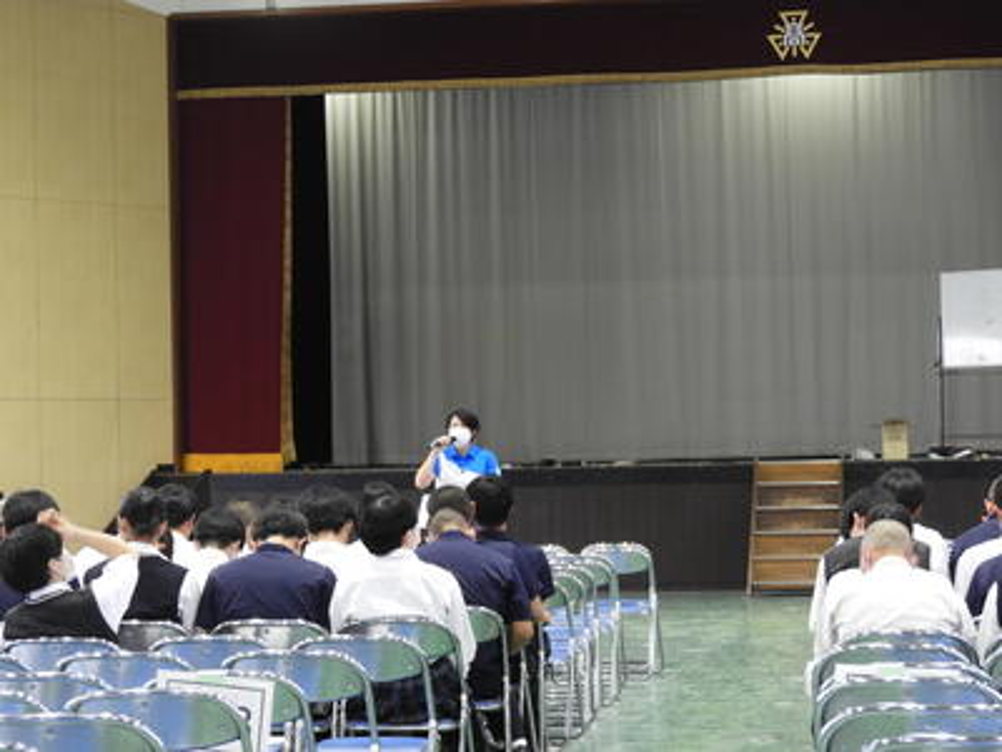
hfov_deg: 20.7
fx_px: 2750
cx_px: 501
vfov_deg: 15.6
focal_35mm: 95
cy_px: 376
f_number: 4.8
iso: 400
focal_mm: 17
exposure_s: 1/20
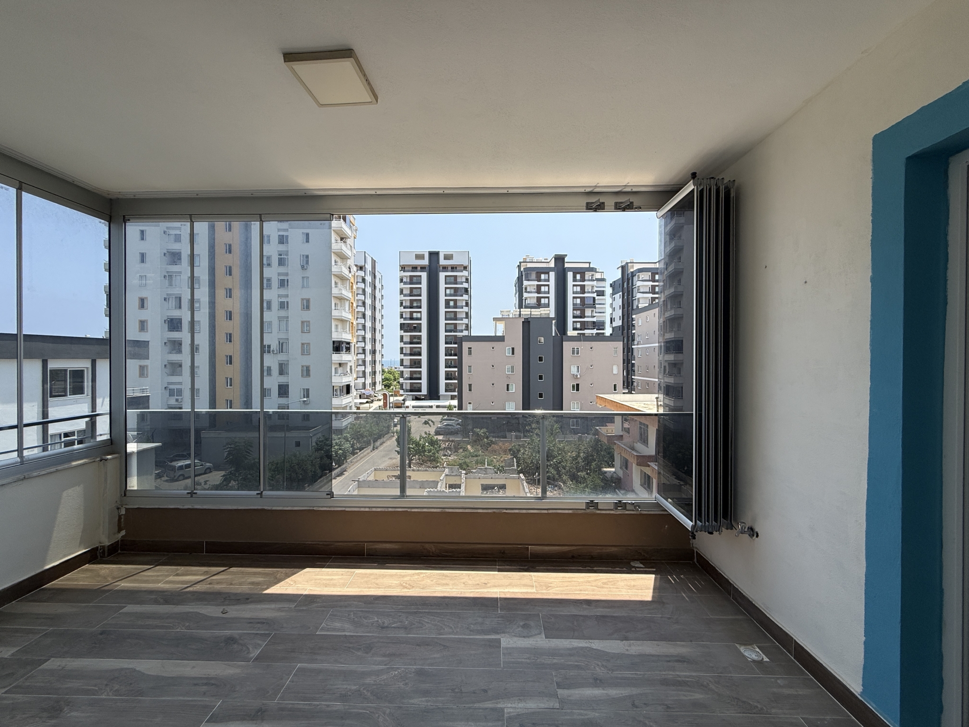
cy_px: 364
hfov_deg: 102.1
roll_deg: +0.1
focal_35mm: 14
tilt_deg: -0.3
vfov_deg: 85.7
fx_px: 392
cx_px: 484
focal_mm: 2.22
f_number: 2.2
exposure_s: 1/1339
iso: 50
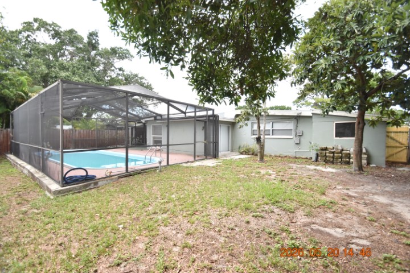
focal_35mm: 15
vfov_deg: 77.3
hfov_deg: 100.4
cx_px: 205
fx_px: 171
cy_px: 136
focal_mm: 10
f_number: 3.5
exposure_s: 1/1000
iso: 800
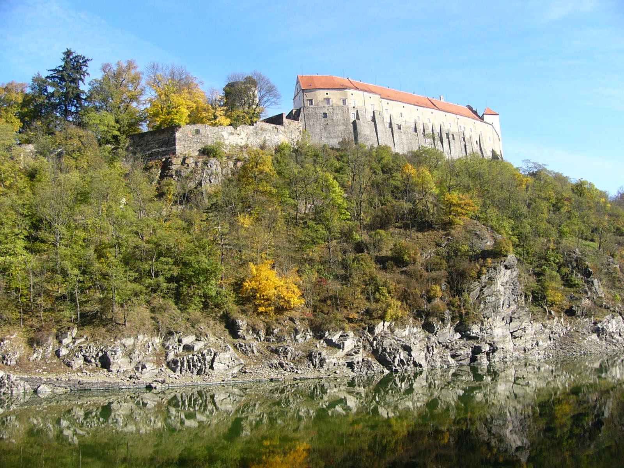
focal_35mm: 35
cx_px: 312
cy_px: 234
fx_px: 631
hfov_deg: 52.6
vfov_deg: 40.7
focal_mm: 4.6
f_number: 4
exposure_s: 1/250
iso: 50
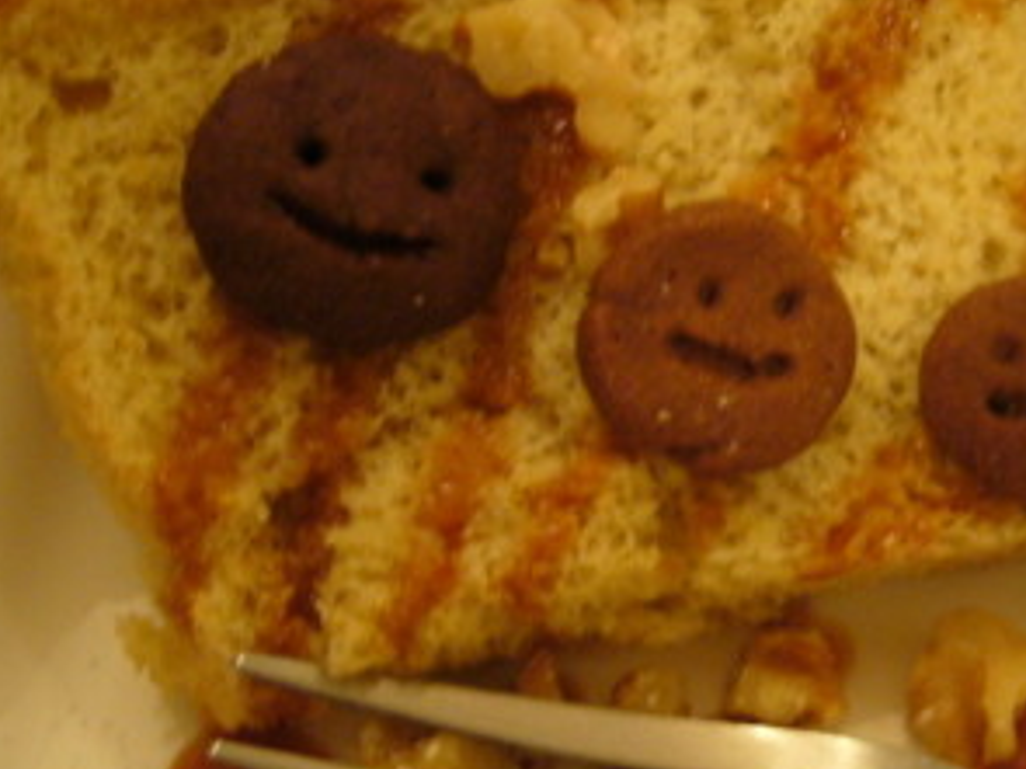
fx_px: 1689
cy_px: 473
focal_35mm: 57
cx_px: 755
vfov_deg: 25.6
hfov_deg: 33.2
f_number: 2.8
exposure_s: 1/8
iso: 200
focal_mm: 5.8
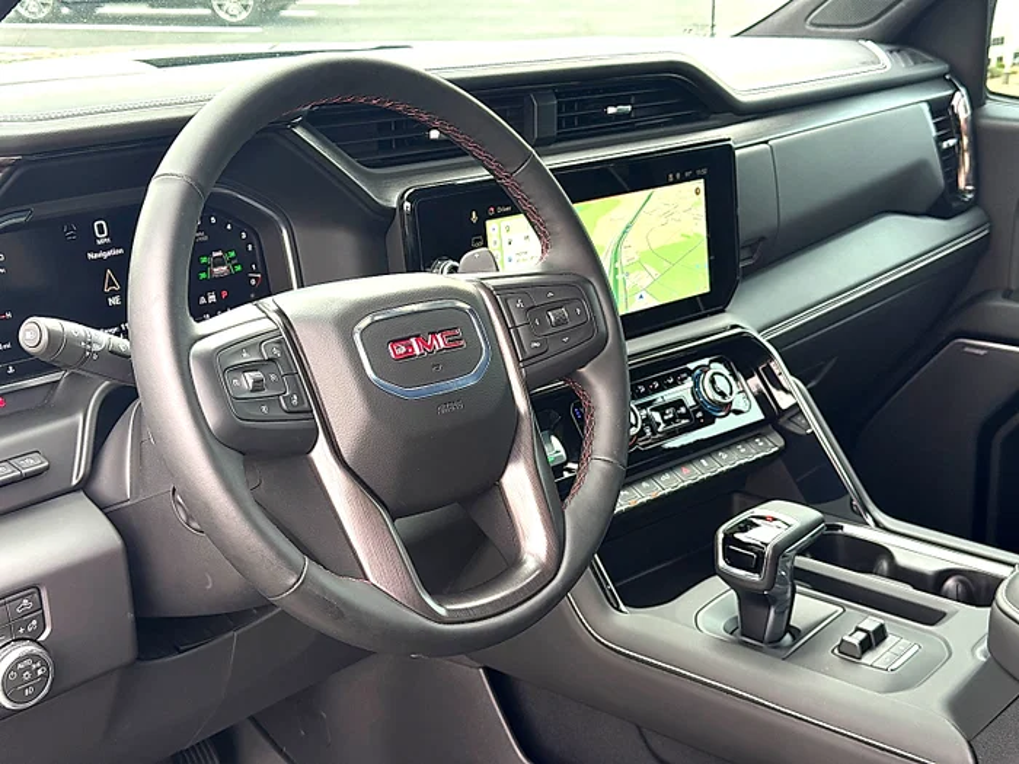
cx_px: 510
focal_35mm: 48
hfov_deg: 39.7
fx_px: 1413
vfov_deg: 30.3
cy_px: 382
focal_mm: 6.86
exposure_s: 1/121
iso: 64
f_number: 1.78
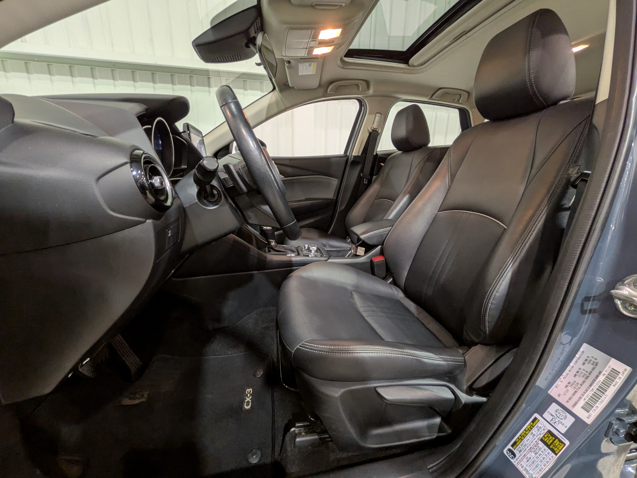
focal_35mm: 14
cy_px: 239
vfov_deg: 85.7
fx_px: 258
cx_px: 318
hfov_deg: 102.1
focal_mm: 1.83
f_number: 2.2
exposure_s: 1/24
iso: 107
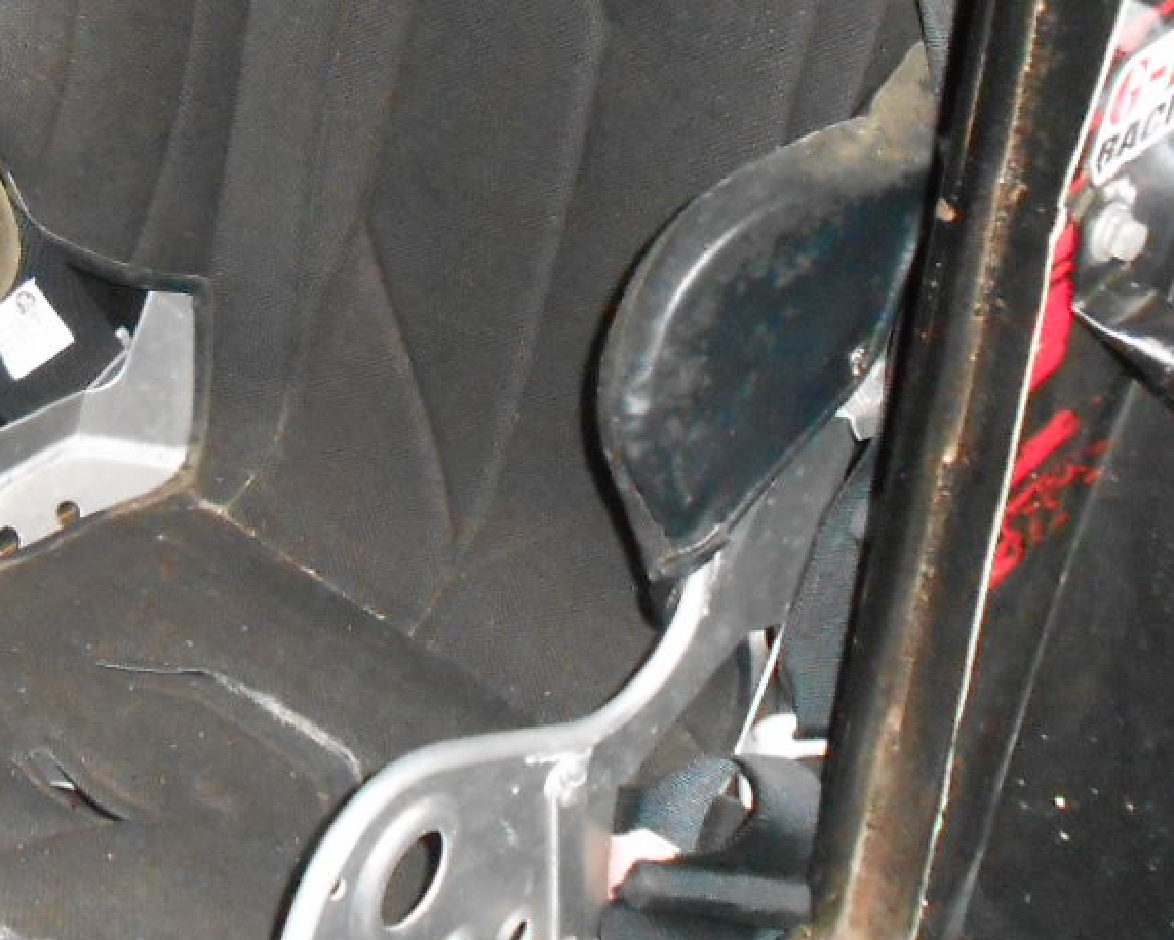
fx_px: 2468
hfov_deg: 26.2
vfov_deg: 21.0
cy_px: 49
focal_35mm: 71
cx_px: 211
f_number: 3.5
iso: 800
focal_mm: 4.6
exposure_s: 1/25
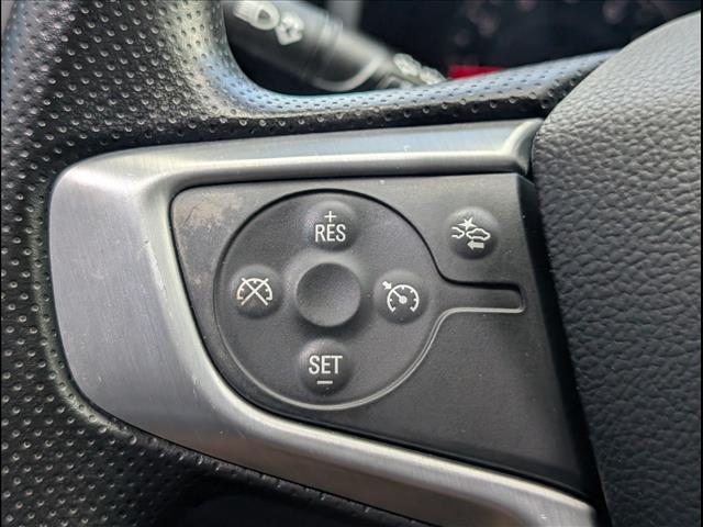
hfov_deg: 38.9
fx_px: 995
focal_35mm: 49
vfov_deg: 29.7
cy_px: 264
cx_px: 352
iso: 172
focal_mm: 6.9
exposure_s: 1/500
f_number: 1.68
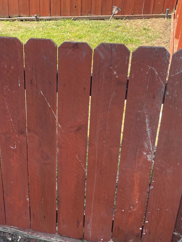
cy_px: 100
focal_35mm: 45
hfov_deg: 31.6
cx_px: 45
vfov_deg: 41.9
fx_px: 316
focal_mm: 4.2
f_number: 1.6
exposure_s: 1/511
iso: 32
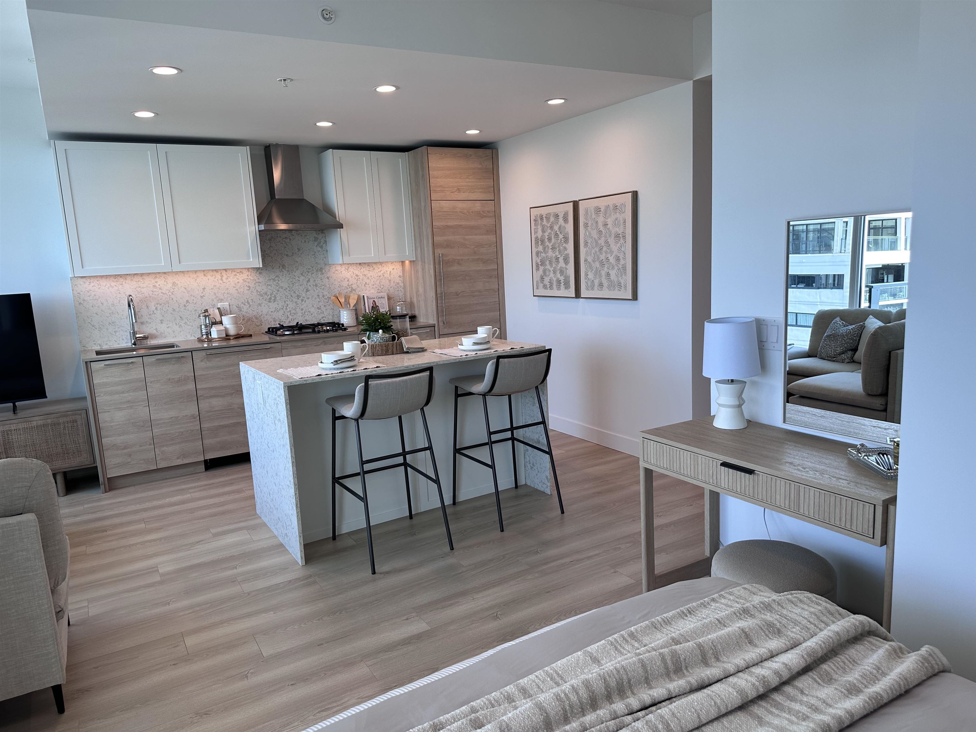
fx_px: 677
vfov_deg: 56.8
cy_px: 366
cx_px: 488
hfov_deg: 71.6
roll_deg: +2.4
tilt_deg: -9.2
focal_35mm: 24
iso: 80
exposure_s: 1/239
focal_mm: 6.86
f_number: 1.78
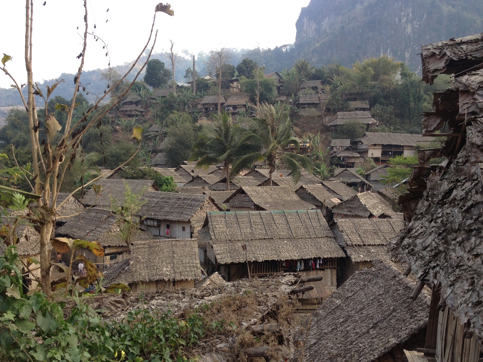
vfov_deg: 40.7
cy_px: 181
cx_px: 242
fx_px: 488
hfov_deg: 52.6
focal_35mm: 35
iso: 50
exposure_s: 1/179
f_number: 2.4
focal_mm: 4.28
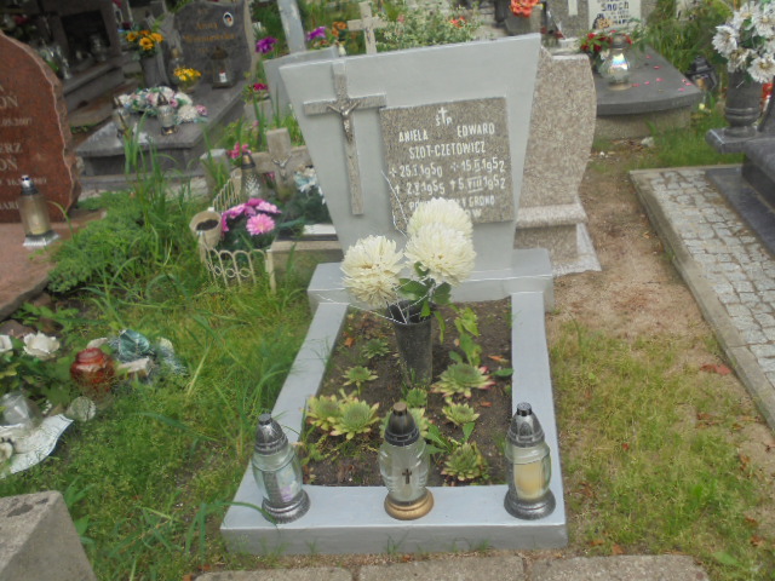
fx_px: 761
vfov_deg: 41.8
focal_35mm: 34
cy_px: 290
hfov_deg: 54.0
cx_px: 388
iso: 100
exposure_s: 1/160
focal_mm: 6.1
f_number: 4
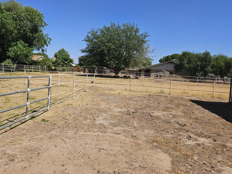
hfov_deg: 61.5
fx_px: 194
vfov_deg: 48.2
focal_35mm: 29
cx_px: 103
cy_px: 86
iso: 25
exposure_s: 1/3117
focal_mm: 5.4
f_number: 1.8
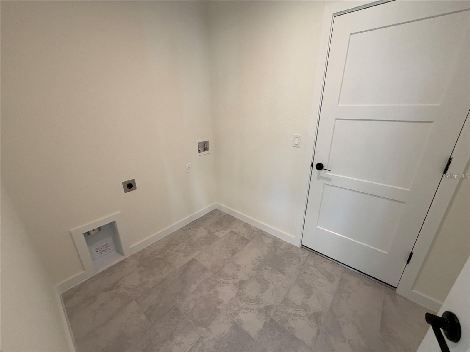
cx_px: 235
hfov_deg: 102.1
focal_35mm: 14
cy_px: 176
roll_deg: +0.2
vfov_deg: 85.7
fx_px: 190
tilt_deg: -20.2
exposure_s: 1/120
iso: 320
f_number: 2.2
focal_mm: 2.22
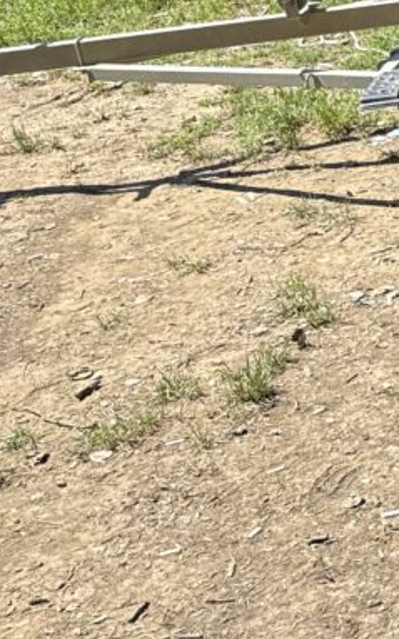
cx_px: 965
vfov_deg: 23.1
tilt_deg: -10.0
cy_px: -33
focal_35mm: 85
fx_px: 1481
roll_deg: +1.3
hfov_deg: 12.2
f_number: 1.78
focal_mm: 6.76
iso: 80
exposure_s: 1/1524
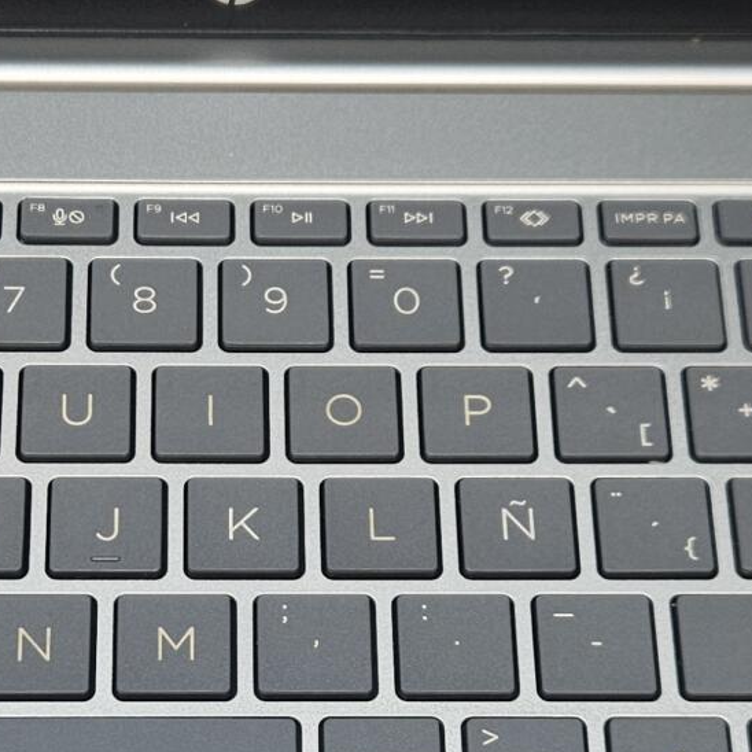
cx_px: 268
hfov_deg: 18.3
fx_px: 2335
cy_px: 656
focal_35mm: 95
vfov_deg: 18.0
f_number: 1.8
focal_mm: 5.4
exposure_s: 1/192
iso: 64
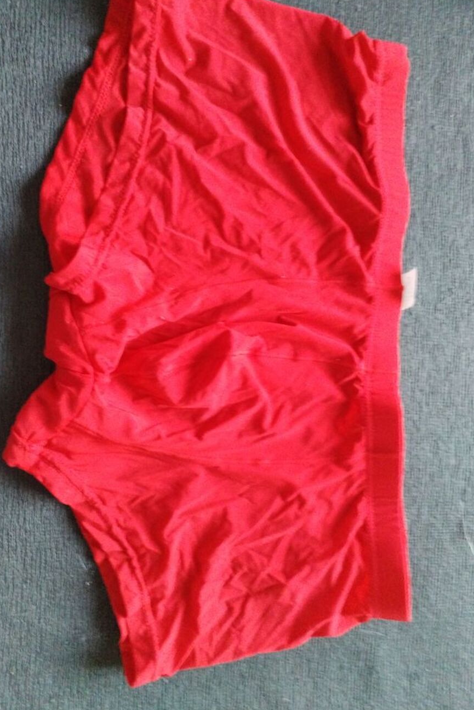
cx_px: 218
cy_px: 350
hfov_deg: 42.3
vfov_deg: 60.3
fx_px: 612
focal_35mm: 31
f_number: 1.8
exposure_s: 1/25
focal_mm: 4.75
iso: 1689
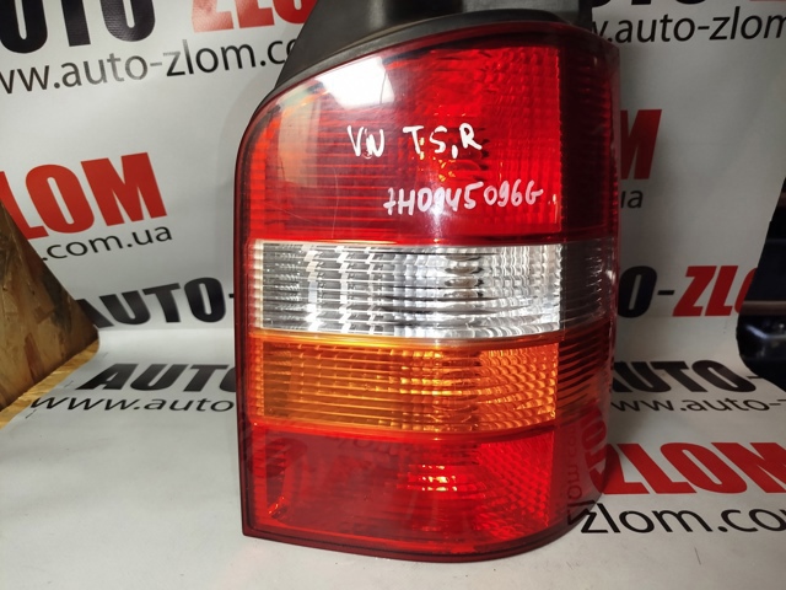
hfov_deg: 71.6
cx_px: 393
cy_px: 295
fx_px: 545
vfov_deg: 56.8
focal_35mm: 24
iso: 125
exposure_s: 1/50
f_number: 1.7
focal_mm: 5.31
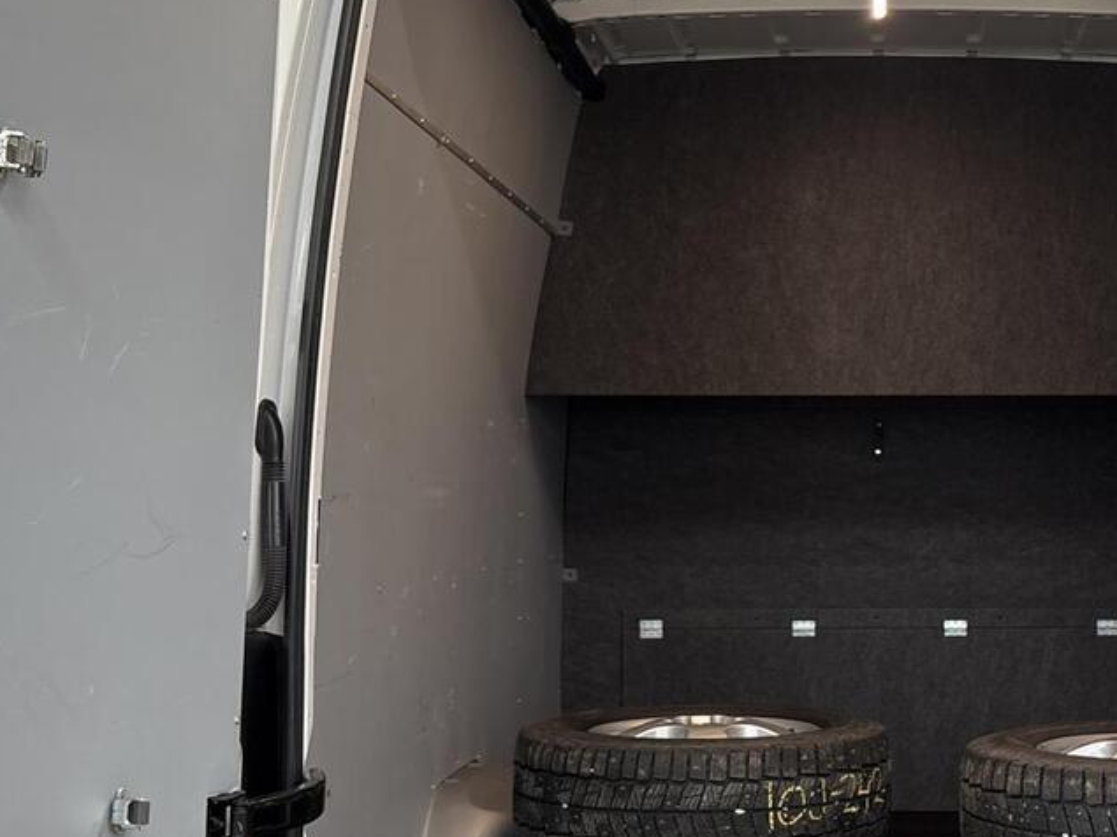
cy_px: 545
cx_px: 881
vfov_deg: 24.7
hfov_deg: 31.9
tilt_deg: -2.4
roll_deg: -0.2
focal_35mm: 59
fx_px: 1903
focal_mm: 5.96
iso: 160
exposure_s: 1/50
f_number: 1.6
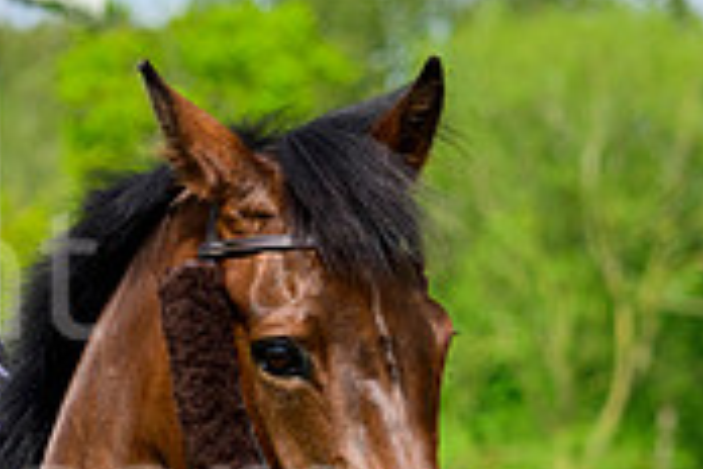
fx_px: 10076
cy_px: 536
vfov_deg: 2.7
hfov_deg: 4.0
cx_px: -149
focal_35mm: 516
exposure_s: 1/2500
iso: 640
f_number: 6.3
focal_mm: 155
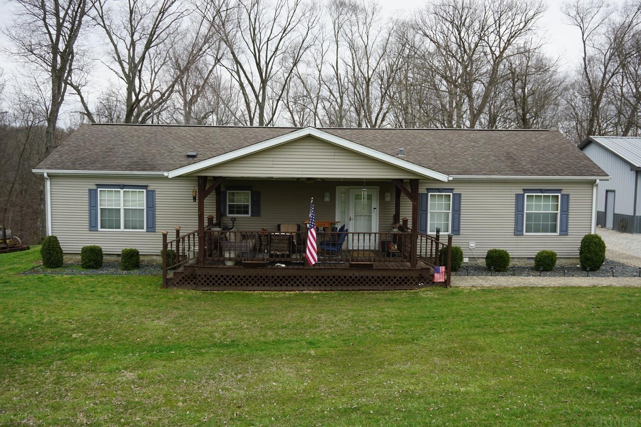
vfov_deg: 40.0
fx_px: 588
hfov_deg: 57.2
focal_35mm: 33
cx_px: 320
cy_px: 214
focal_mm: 22
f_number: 5
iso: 100
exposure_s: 1/60
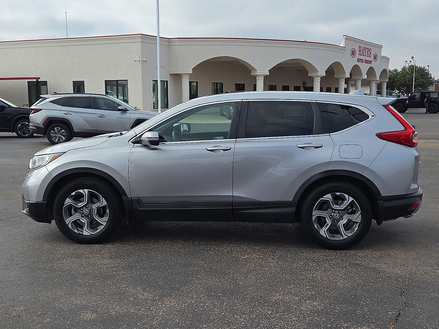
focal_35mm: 47
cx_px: 220
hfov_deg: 40.4
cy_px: 164
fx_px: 596
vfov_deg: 30.9
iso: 76
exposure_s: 1/3333
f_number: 1.8
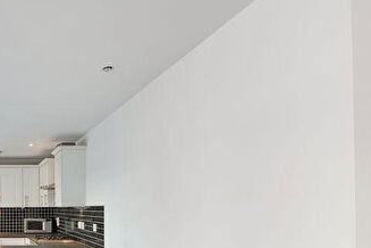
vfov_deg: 41.4
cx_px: -7
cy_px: 204
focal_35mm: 30
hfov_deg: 49.4
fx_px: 309
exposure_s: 1/50
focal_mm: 14
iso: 400
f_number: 11
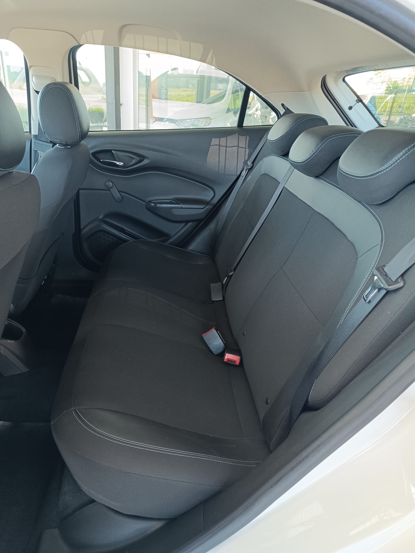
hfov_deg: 78.1
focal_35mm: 16
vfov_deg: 94.5
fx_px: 256
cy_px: 276
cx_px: 208
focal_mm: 6.14
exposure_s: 1/60
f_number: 1.65
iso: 651
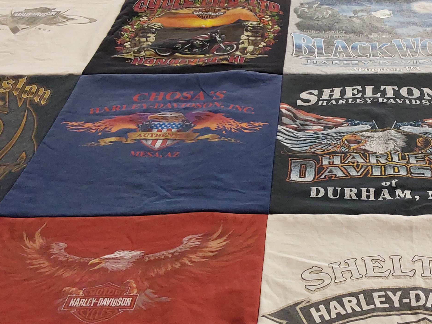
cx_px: 318
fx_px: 612
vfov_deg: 29.7
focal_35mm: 49
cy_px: 161
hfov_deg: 38.0
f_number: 1.9
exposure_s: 1/60
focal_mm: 2.91
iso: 160
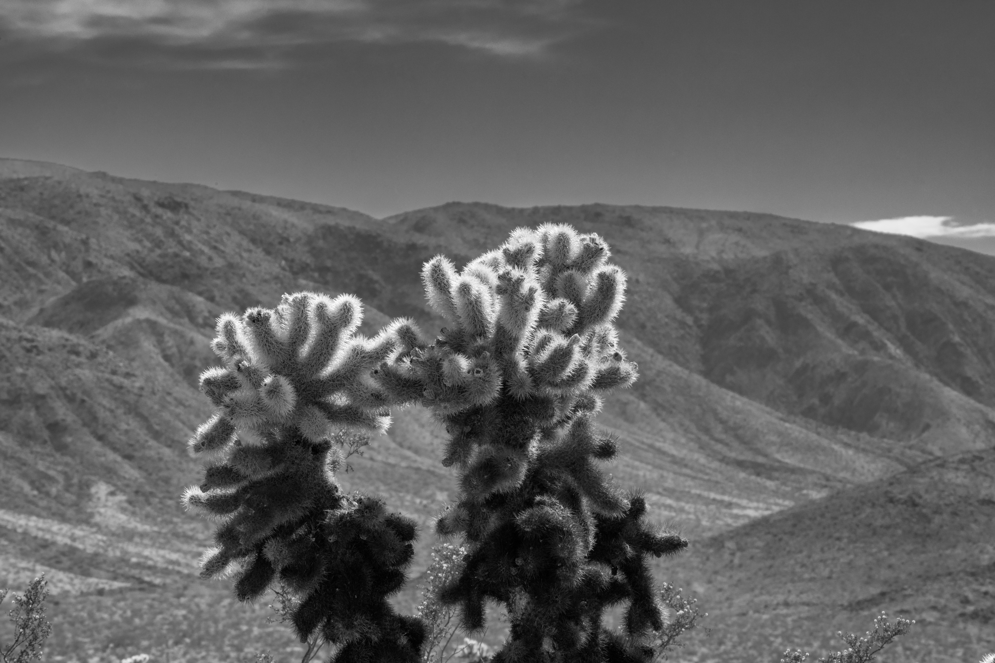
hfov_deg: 10.3
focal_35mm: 200
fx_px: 5527
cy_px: 332
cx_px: 498
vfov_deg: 6.9
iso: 640
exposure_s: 1/250
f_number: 22
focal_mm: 200
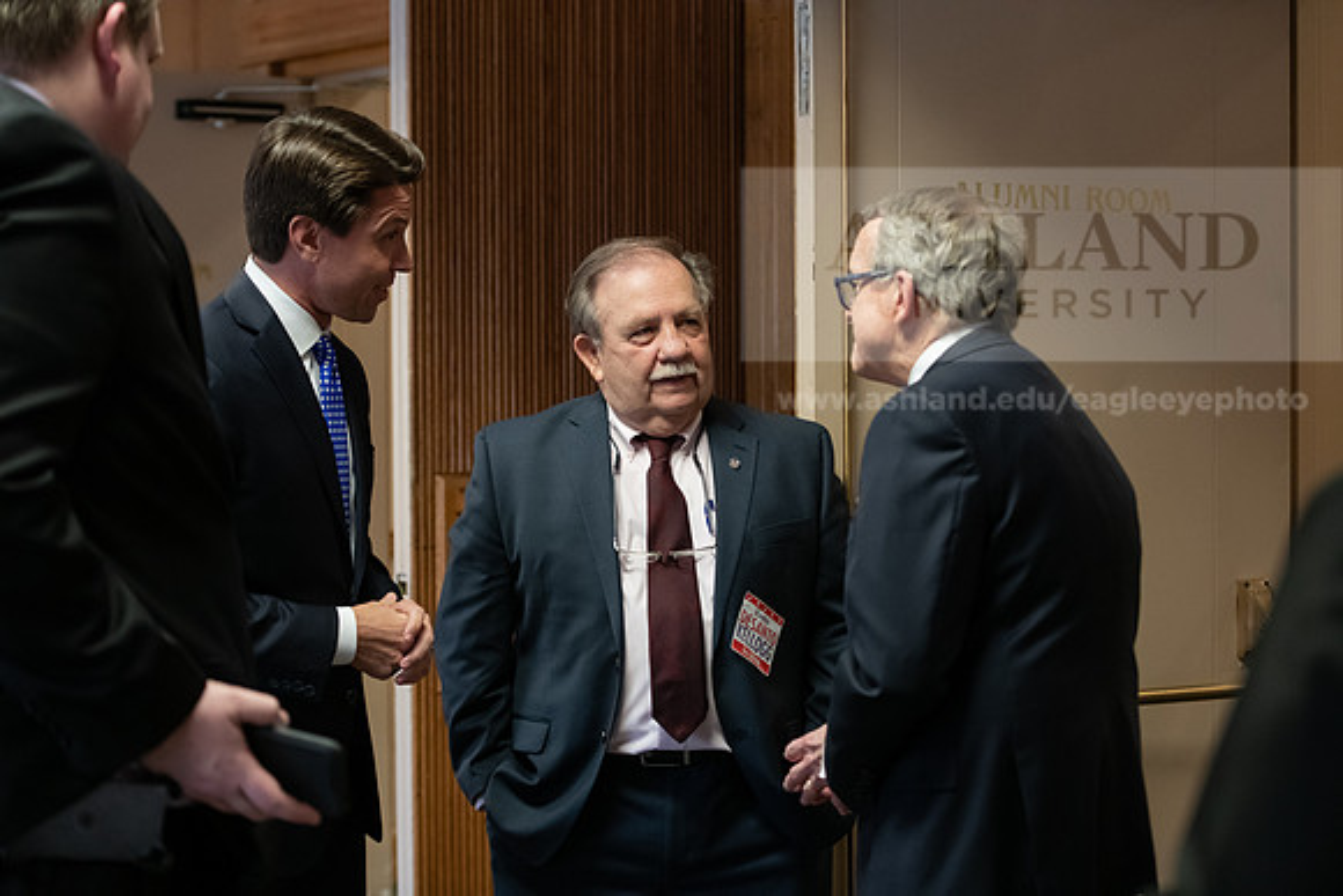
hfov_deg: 28.8
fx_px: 2612
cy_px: 448
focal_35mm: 70
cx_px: 672
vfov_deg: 19.5
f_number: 3.2
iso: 3200
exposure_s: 1/200
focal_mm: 70
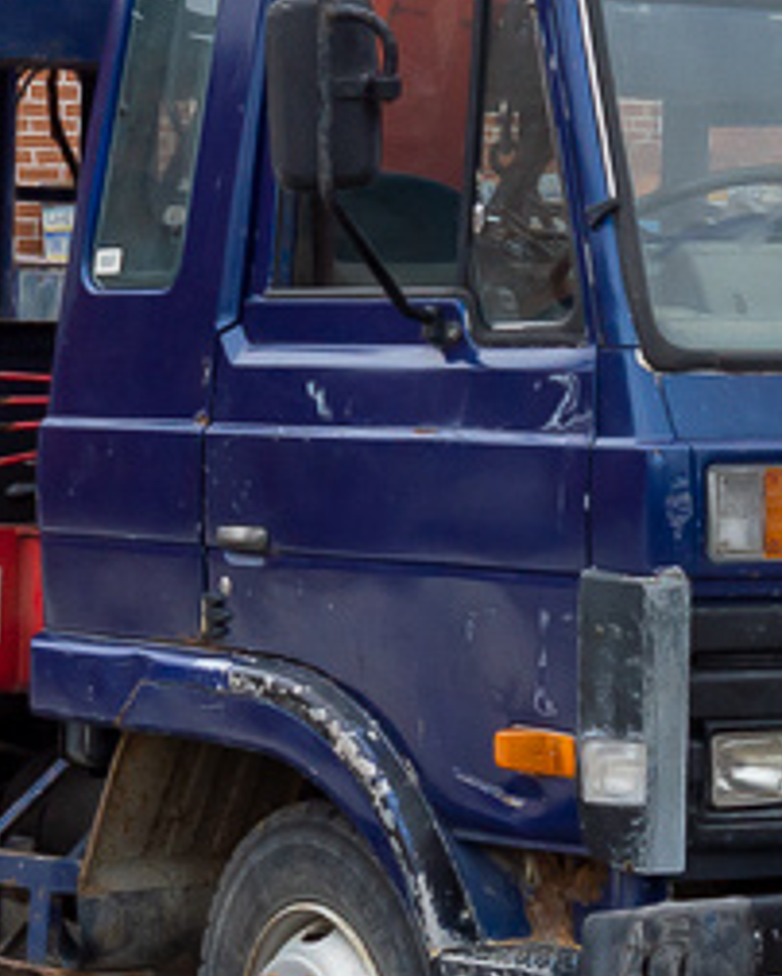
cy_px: 159
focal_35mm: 134
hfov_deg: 11.5
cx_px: 511
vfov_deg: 14.3
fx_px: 3872
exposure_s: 1/160
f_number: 7.1
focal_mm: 20
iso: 200
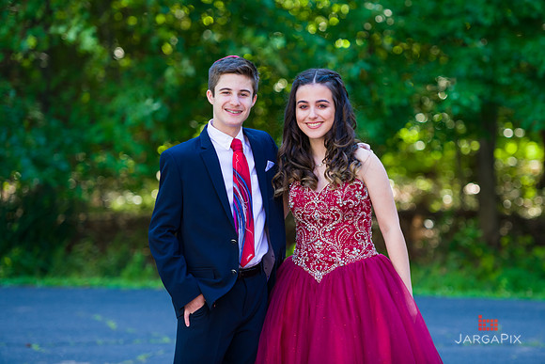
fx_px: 2403
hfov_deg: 12.9
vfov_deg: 8.7
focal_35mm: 159
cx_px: 320
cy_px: 150
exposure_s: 1/200
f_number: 3.2
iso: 200
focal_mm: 135
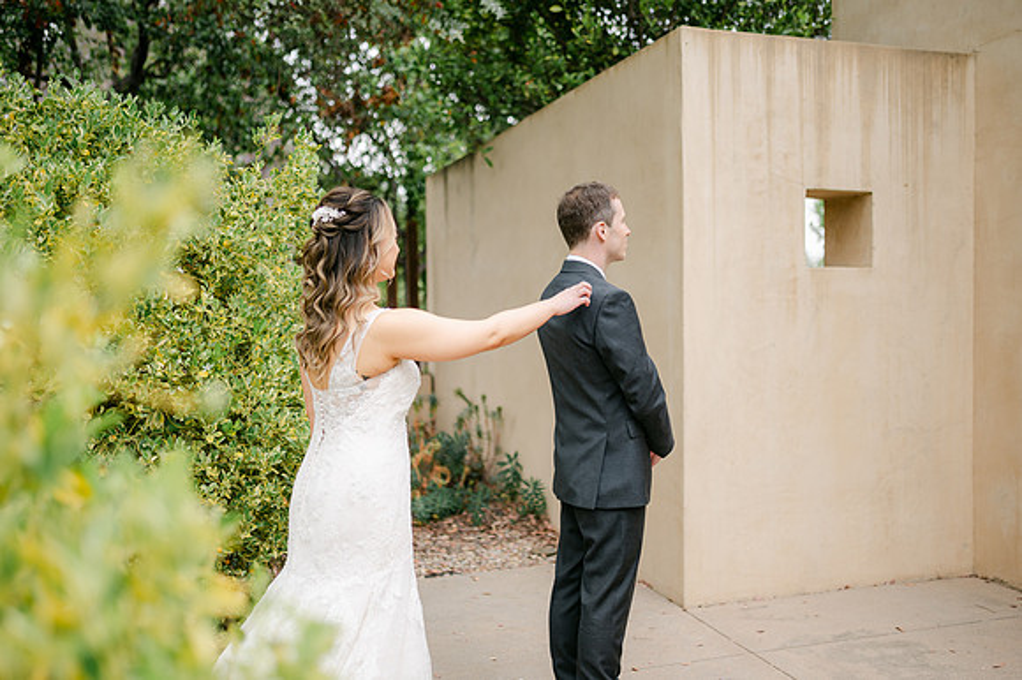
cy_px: 340
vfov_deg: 36.6
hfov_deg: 52.9
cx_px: 511
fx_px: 1028
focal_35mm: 36
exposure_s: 1/2000
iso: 100
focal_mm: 35
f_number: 1.4
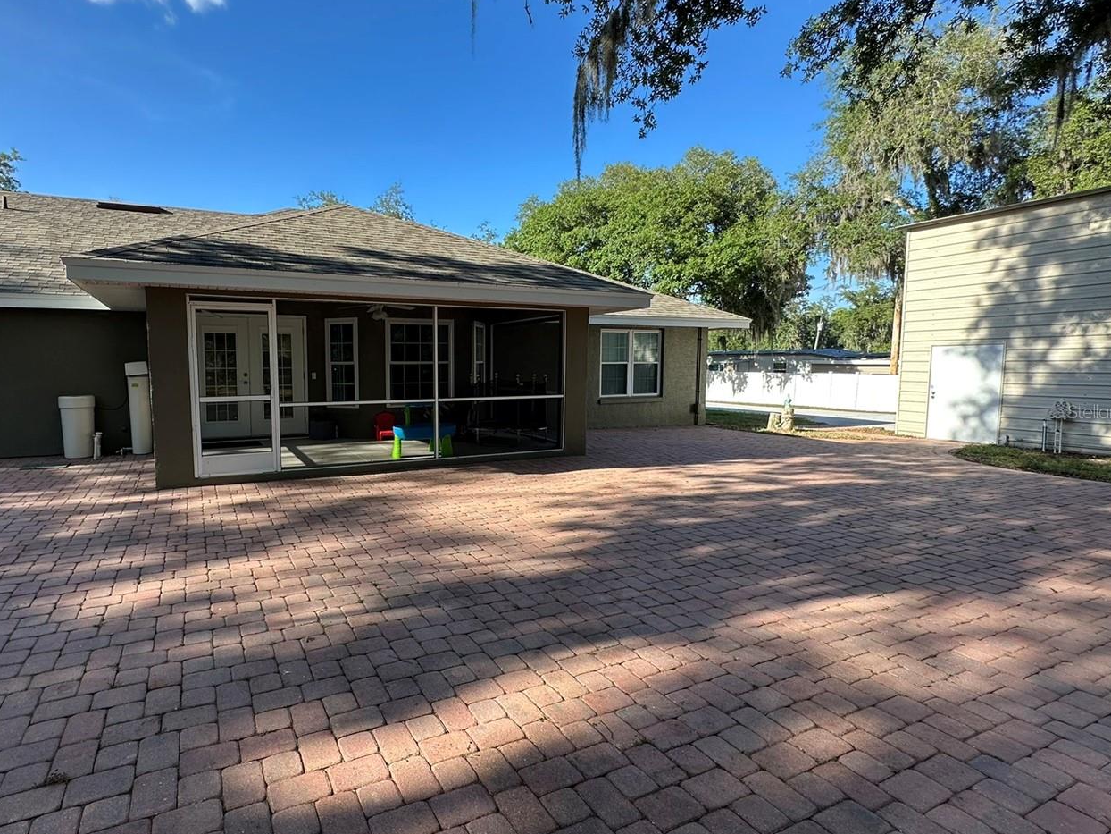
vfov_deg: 71.6
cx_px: 438
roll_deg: -0.5
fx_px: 578
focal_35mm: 18
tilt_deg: -4.4
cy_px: 411
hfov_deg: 86.5
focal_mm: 2.22
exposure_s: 1/403
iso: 40
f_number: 2.2
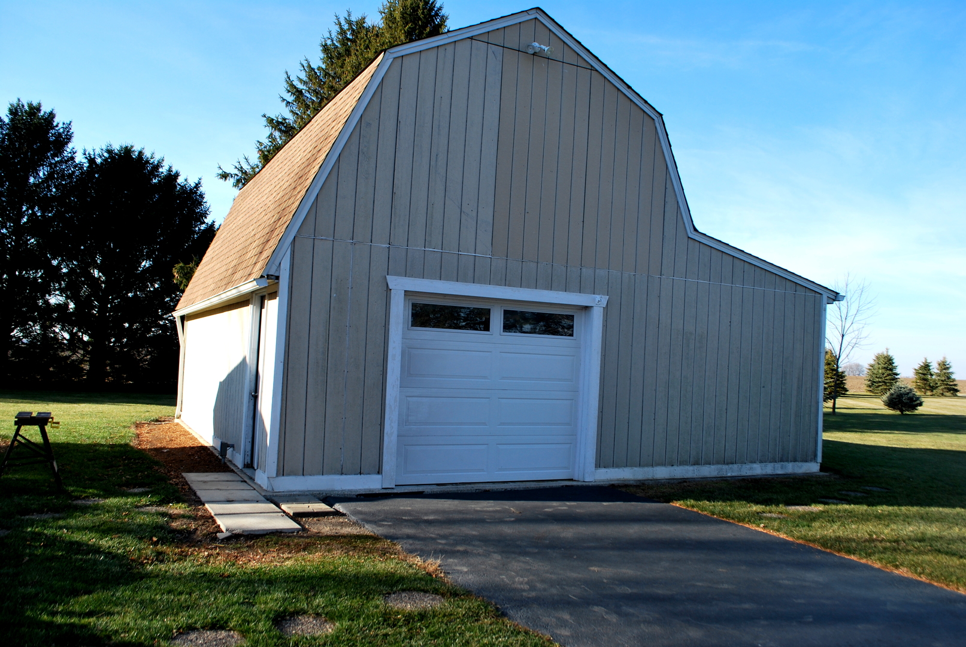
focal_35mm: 30
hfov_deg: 61.9
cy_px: 324
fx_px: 806
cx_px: 483
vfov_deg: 43.7
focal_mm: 20
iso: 100
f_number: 7.1
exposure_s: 1/200
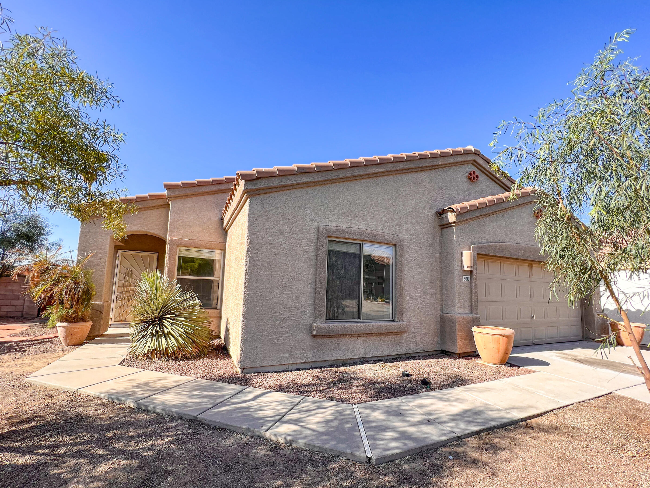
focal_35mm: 14
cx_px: 328
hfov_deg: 102.1
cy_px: 262
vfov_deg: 85.5
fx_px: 263
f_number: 1.8
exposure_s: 1/615
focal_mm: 1.57
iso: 32
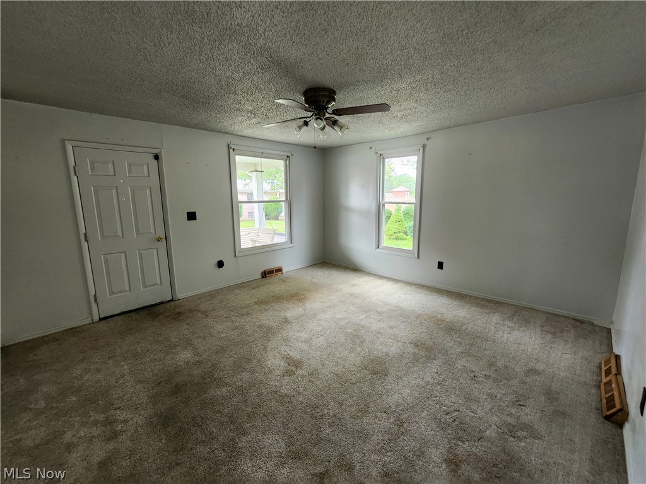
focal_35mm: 13
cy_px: 242
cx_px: 323
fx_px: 243
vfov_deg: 89.9
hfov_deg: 106.2
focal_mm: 2.2
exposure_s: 1/60
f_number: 2.2
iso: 200
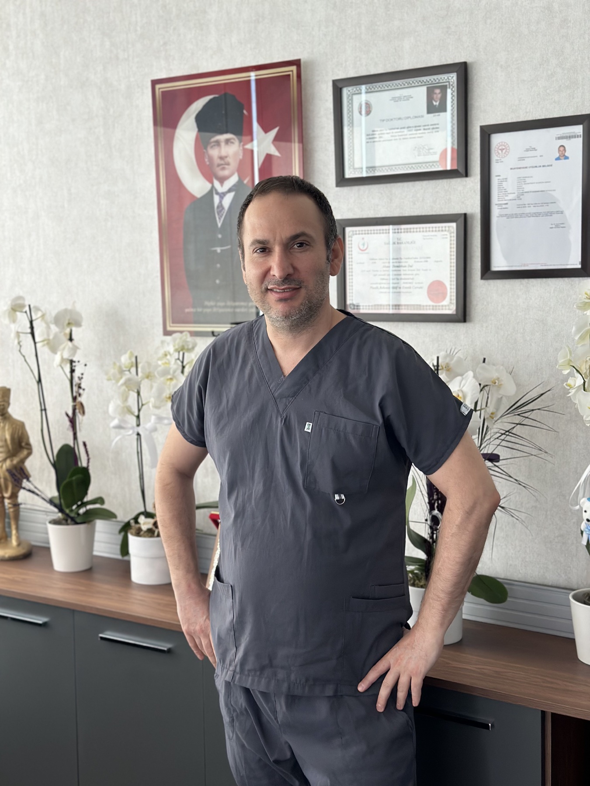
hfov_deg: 30.3
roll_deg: +0.6
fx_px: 1091
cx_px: 295
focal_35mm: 48
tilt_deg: -5.8
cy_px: 393
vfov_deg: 39.7
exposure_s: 1/60
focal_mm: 6.86
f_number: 1.78
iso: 200
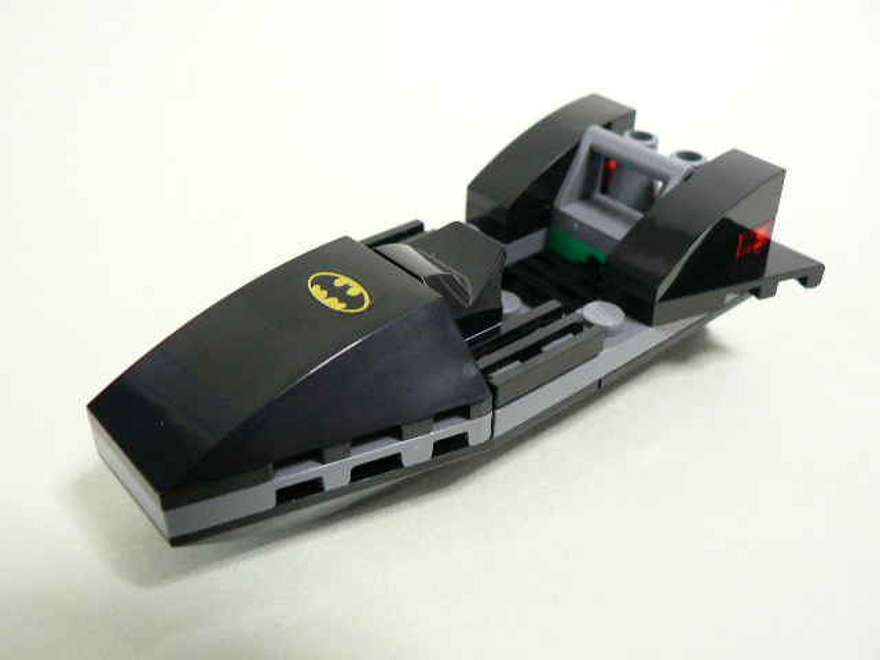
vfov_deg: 39.7
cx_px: 440
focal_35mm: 36
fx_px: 915
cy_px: 330
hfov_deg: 51.4
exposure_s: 1/13
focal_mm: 6
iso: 200
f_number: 2.8
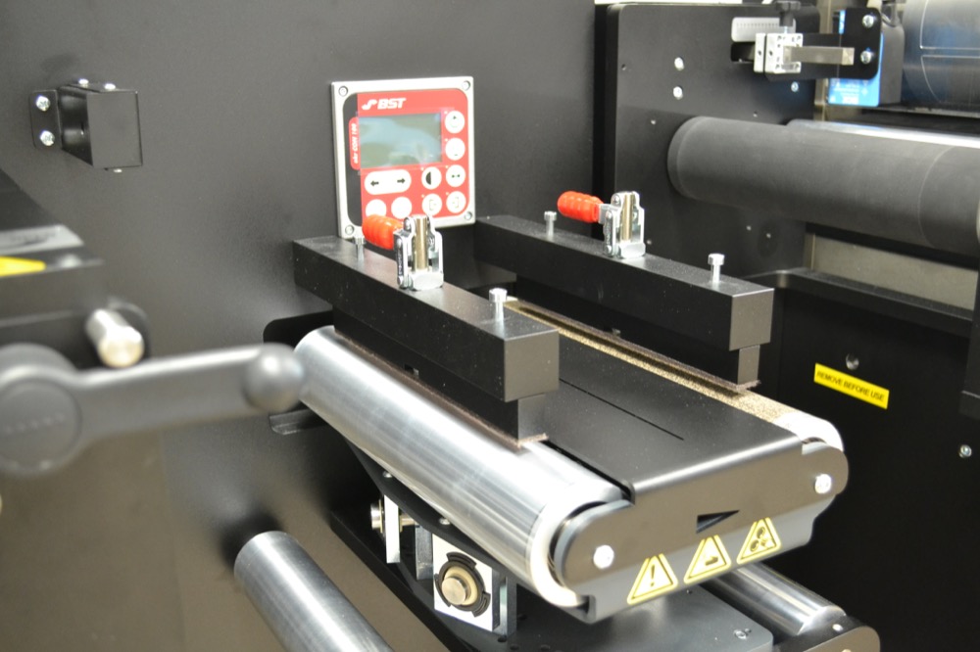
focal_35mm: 36
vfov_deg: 36.8
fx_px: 980
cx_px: 490
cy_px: 326
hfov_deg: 53.1
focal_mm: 24
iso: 2000
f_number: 4
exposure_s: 1/15
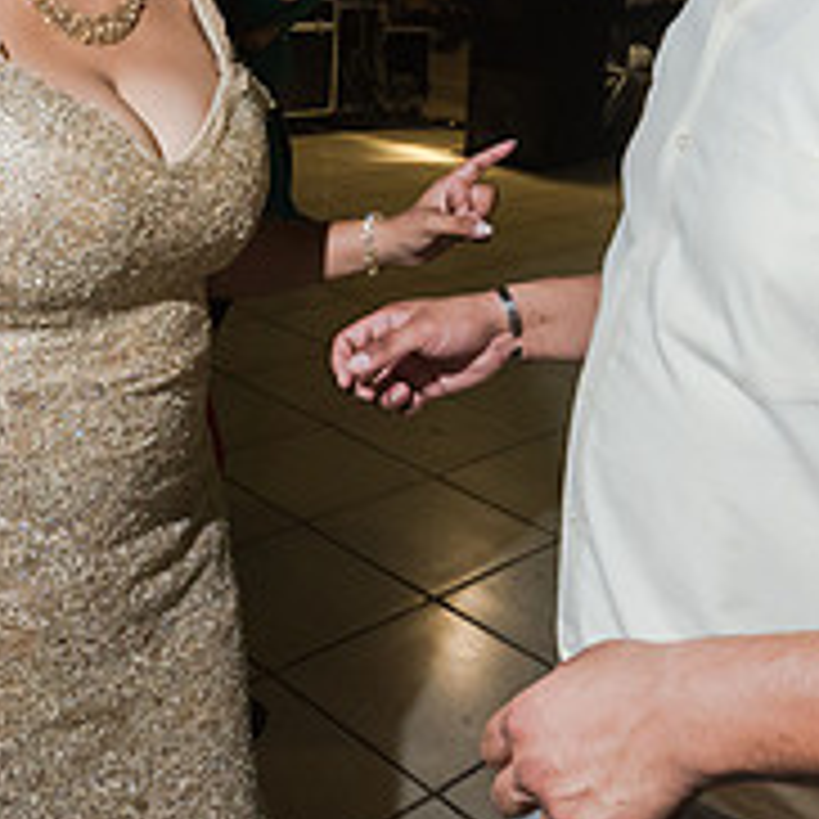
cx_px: 423
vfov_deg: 34.4
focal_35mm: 46
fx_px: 1231
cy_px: 56
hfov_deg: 36.8
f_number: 4.5
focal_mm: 17
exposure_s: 1/100
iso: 1600
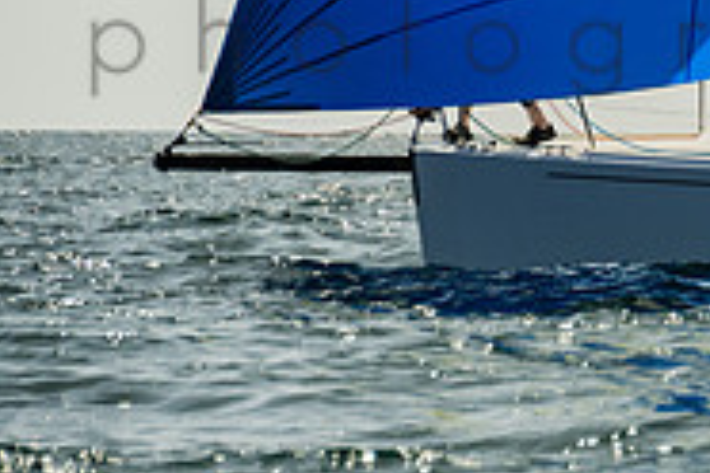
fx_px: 12049
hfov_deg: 3.4
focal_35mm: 611
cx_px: 1182
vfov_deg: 2.2
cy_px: -84
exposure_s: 1/1250
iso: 320
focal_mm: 155
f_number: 6.3
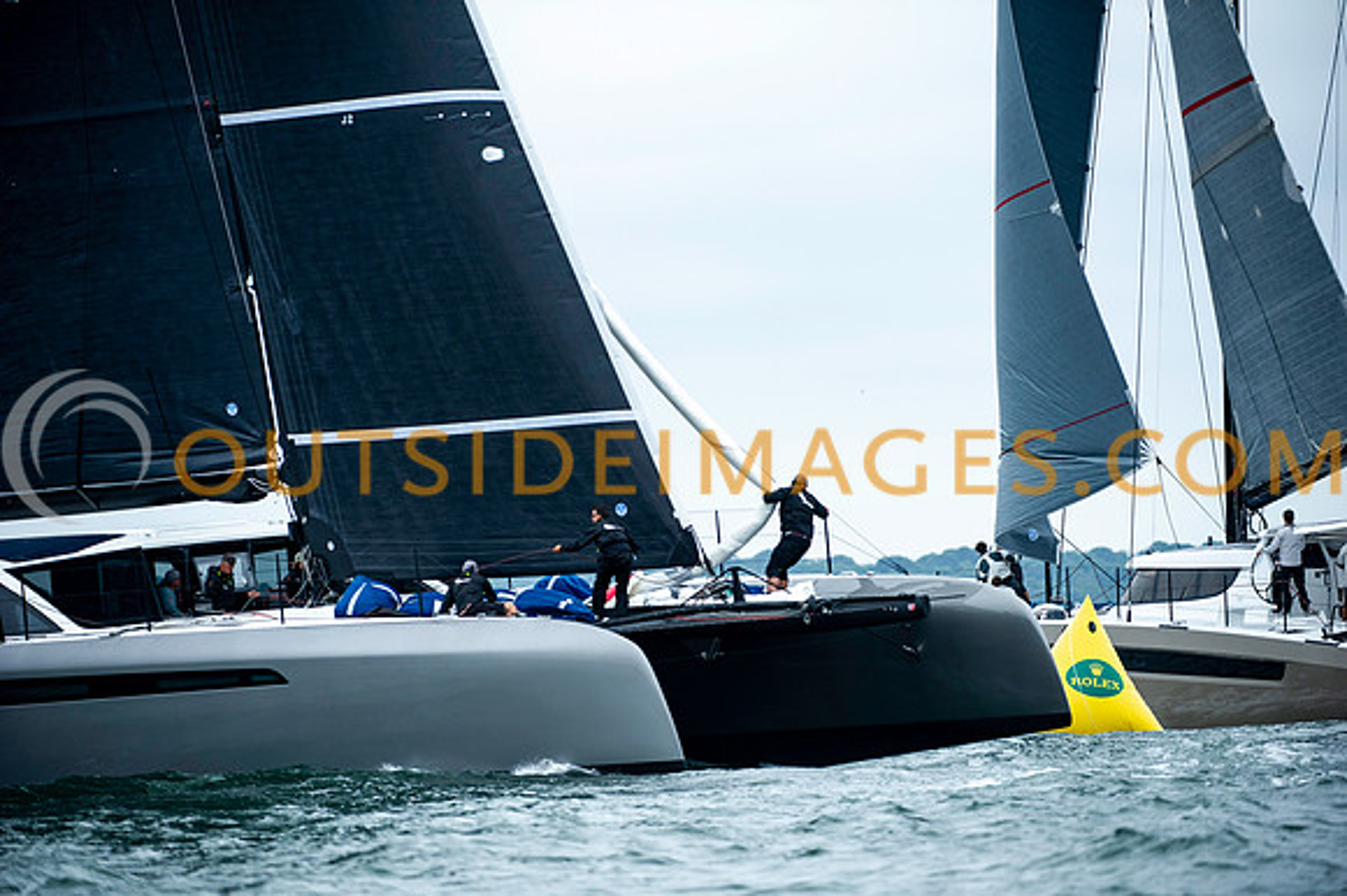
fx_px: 10096
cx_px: 674
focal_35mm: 270
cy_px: 448
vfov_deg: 5.1
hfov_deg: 7.6
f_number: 5
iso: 500
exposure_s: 1/640
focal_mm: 270
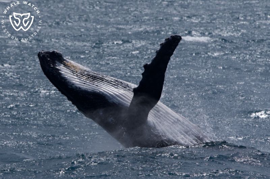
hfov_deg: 4.4
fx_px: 3500
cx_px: 135
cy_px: 90
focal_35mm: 467
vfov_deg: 2.9
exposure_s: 1/3200
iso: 400
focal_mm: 467
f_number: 8
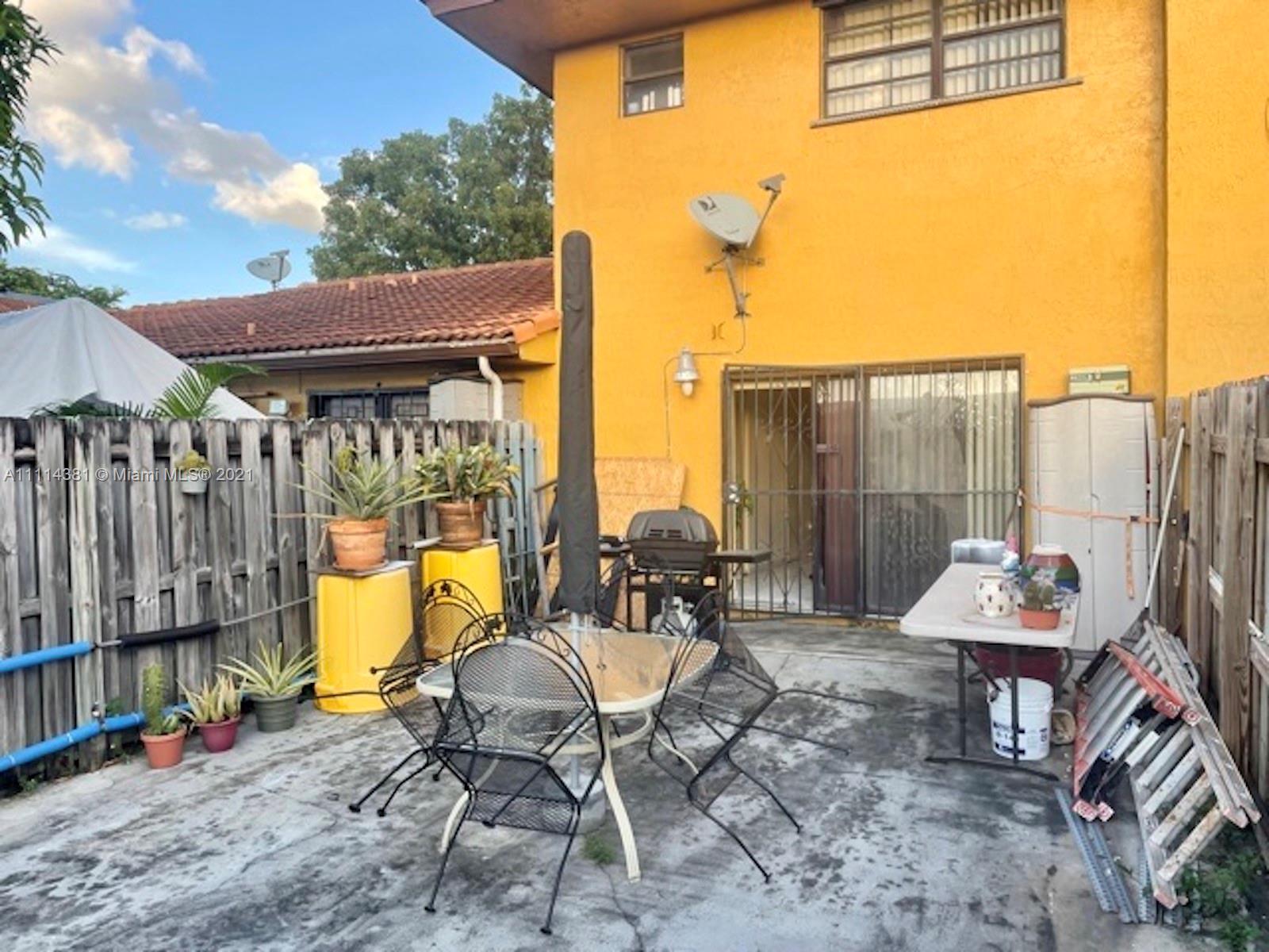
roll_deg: +1.2
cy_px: 476
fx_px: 953
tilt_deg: -0.8
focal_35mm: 26
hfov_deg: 67.3
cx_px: 634
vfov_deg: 53.1
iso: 32
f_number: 1.6
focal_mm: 4.2
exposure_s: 1/339
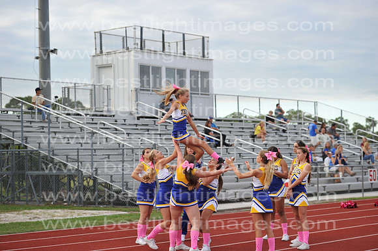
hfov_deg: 23.7
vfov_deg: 15.9
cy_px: 126
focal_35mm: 86
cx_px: 189
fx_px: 902
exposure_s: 1/2000
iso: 800
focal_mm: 86
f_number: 3.2
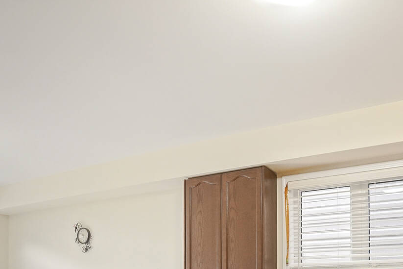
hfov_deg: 54.4
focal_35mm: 35
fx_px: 392
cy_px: 302
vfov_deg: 32.8
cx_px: 192
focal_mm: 10
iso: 800
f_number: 7.1
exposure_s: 1/13
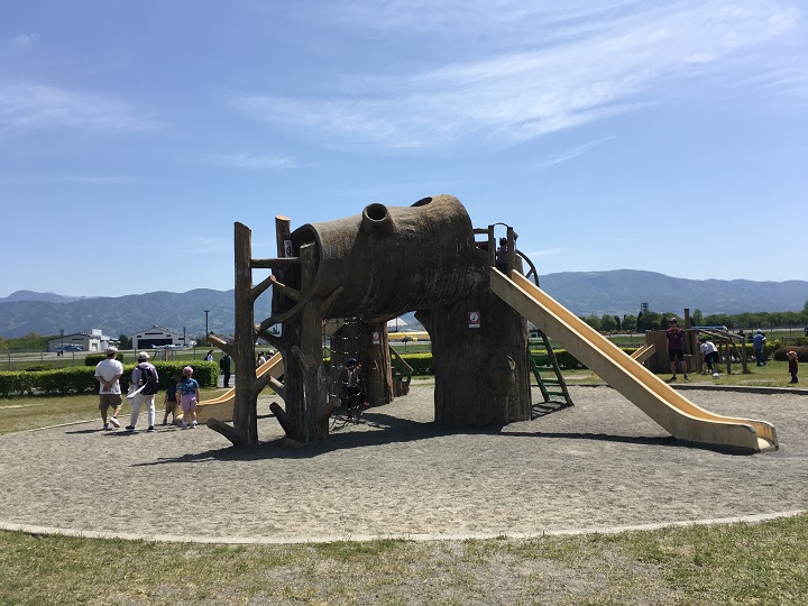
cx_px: 404
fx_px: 677
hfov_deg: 61.7
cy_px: 303
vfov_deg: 48.2
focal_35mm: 29
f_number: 2.2
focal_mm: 4.15
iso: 25
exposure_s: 1/1479
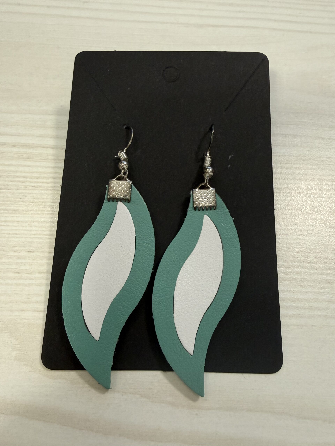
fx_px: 323
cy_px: 223
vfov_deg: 69.4
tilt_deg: -65.3
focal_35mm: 25
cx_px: 168
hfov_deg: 54.9
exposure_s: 1/47
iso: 250
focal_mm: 2.22
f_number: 2.2
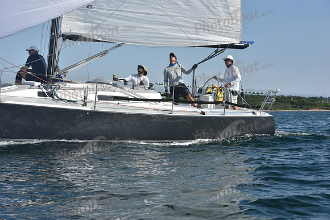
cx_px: 165
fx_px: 642
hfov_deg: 28.8
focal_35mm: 70
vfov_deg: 19.5
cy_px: 110
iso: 320
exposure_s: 1/1250
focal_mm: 70
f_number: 9
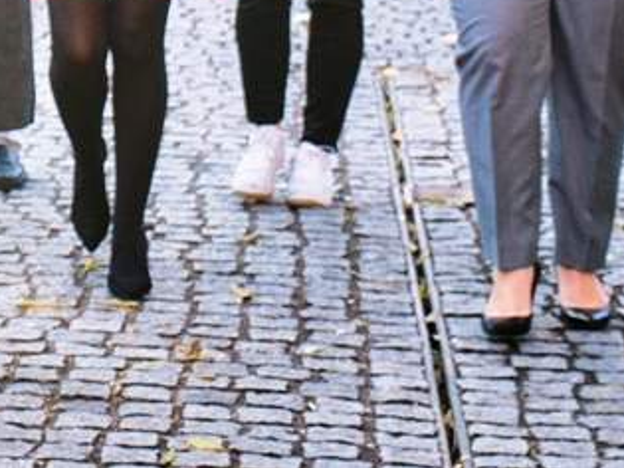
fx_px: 3946
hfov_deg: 8.9
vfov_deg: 6.7
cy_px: -208
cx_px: -232
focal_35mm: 219
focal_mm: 70
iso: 4000
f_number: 8
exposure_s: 1/320
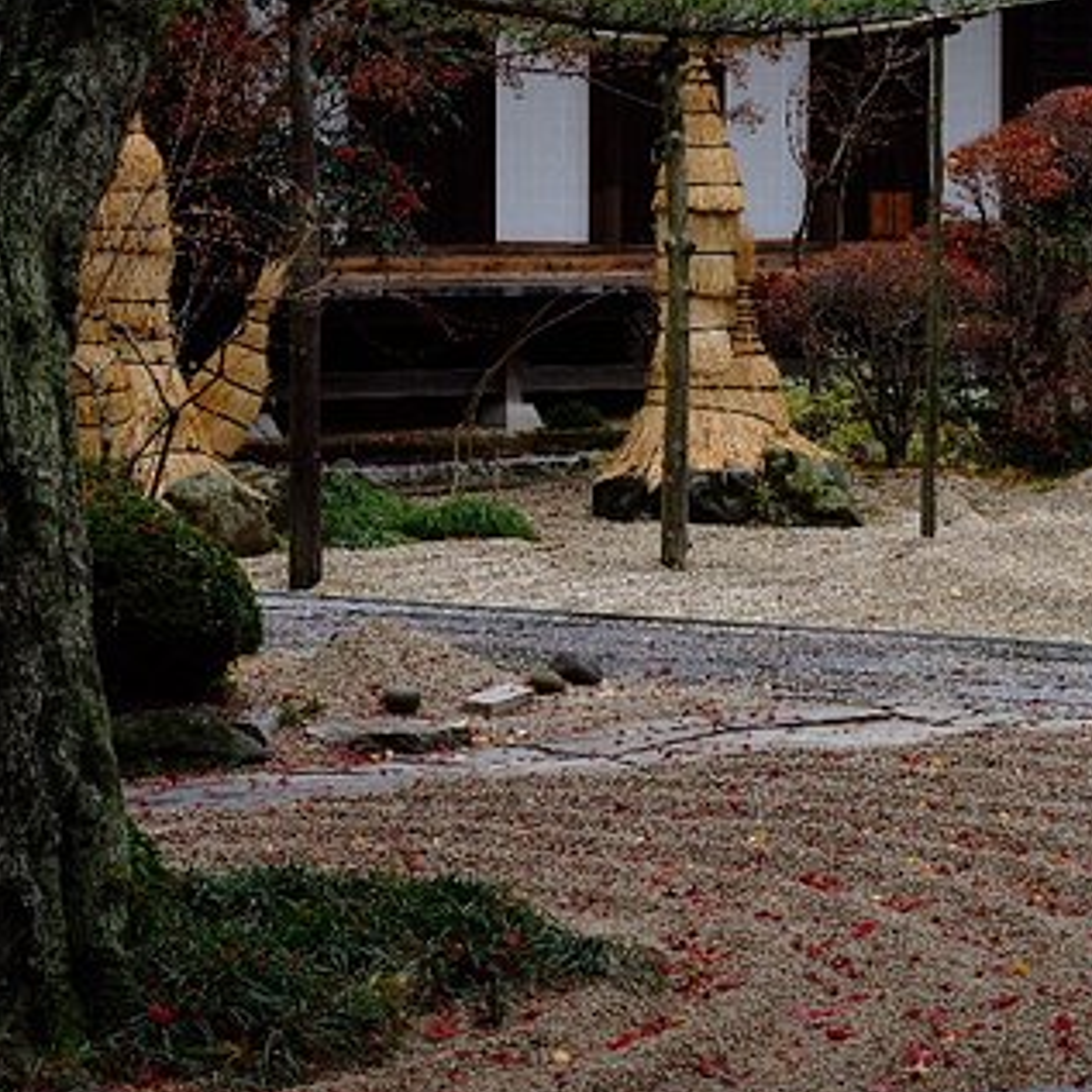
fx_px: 5139
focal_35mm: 144
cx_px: 572
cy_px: 258
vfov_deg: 12.1
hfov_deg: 12.1
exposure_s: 1/60
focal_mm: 70
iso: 400
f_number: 8
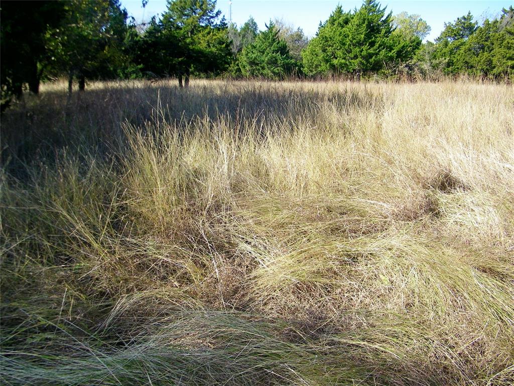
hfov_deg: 60.0
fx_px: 445
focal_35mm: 30
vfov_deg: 46.8
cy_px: 193
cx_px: 257
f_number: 7.2
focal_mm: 5.4
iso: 80
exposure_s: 1/125
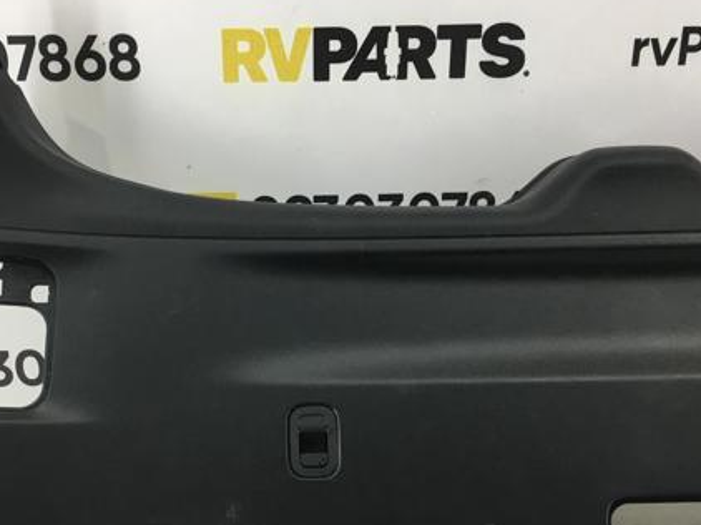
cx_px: 292
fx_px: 891
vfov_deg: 32.6
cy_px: 351
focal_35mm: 44
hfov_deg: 42.8
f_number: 2.2
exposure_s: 1/33
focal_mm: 4.15
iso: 32
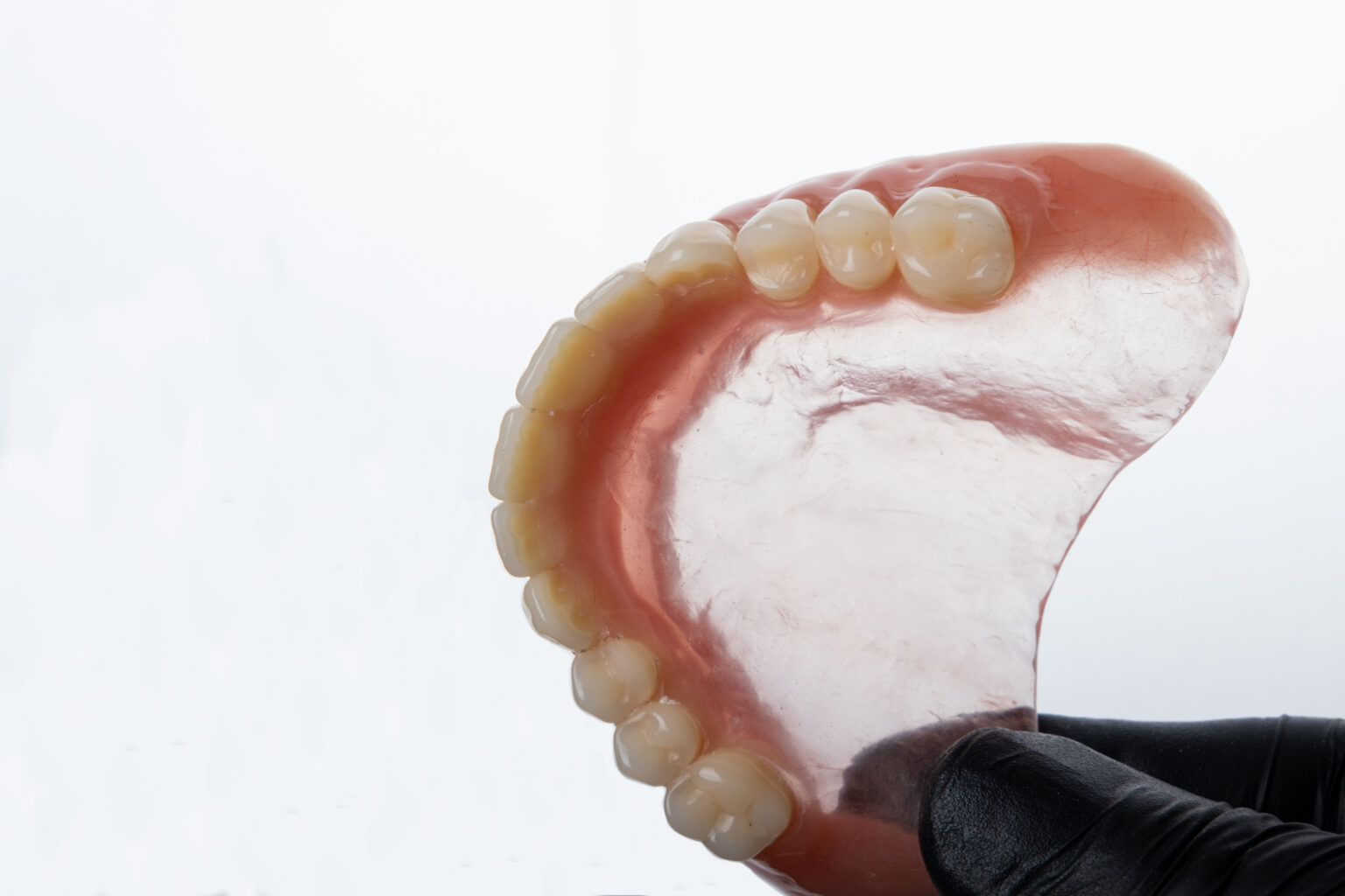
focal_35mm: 114
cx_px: 672
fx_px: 4259
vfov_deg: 12.0
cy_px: 448
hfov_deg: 17.9
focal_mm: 76.3
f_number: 14
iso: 100
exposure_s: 1/180
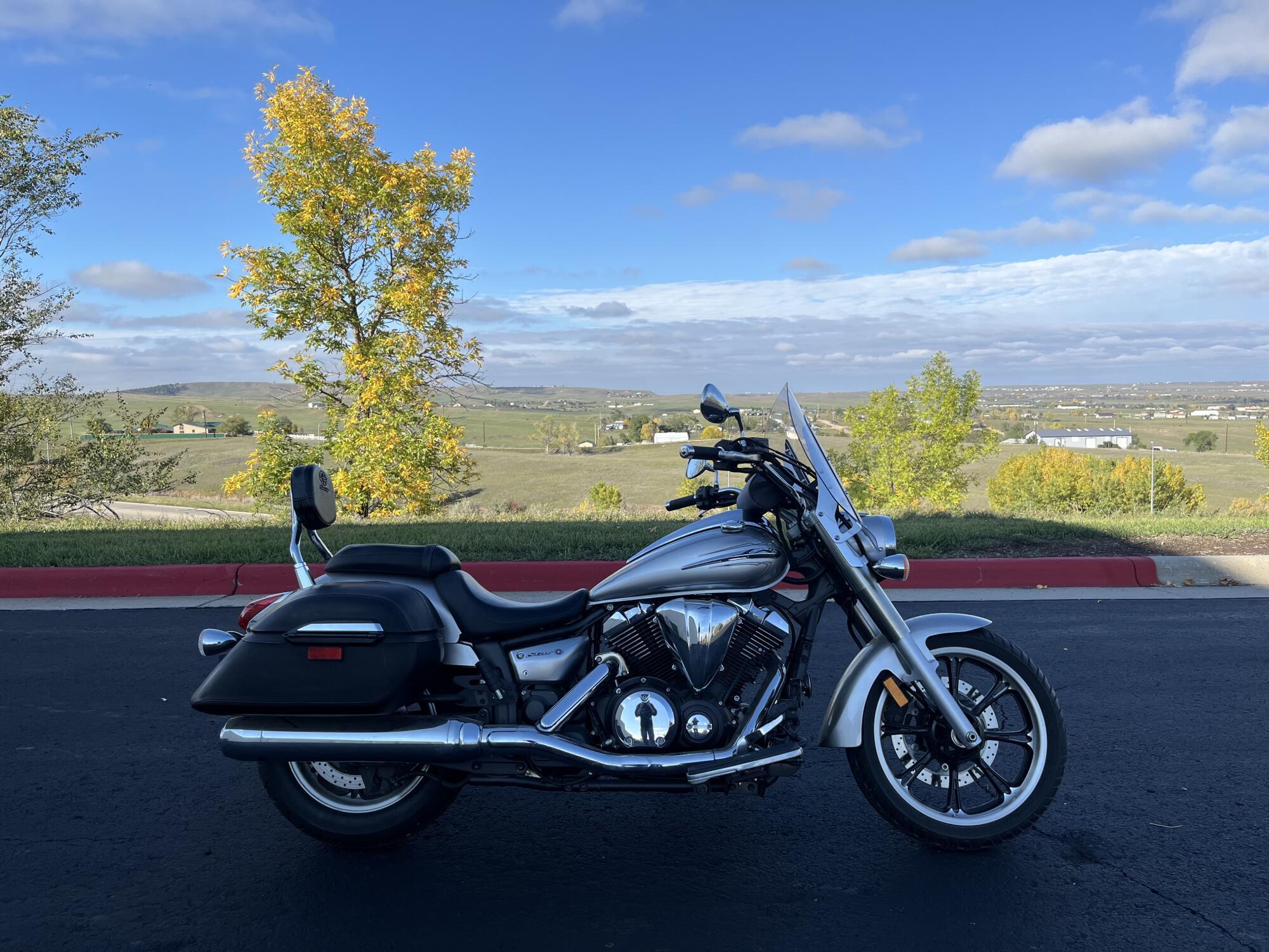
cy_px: 476
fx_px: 953
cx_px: 634
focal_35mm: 26
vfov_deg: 53.1
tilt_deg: -4.5
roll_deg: +1.1
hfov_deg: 67.3
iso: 50
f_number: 1.6
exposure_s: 1/2755
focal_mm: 5.1
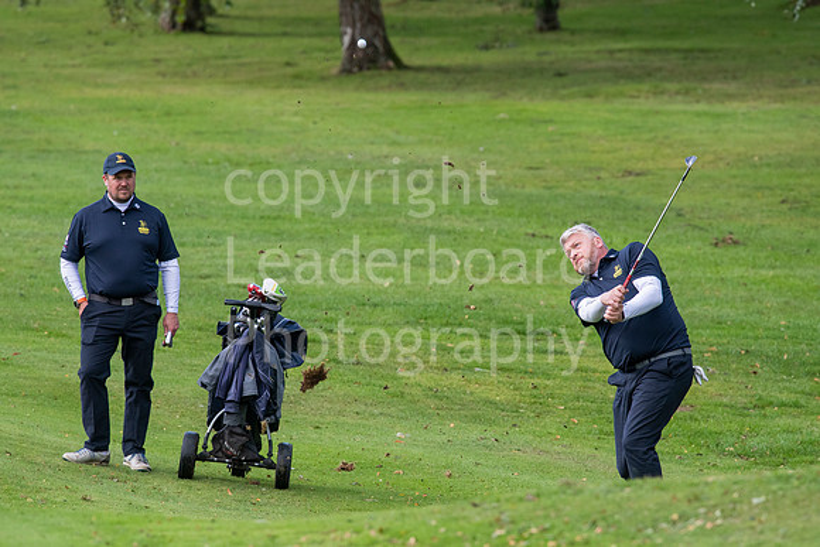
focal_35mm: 450
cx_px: 410
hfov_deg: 4.6
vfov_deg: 3.1
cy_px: 274
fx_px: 10252
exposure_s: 1/1600
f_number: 5.6
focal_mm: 300
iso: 640
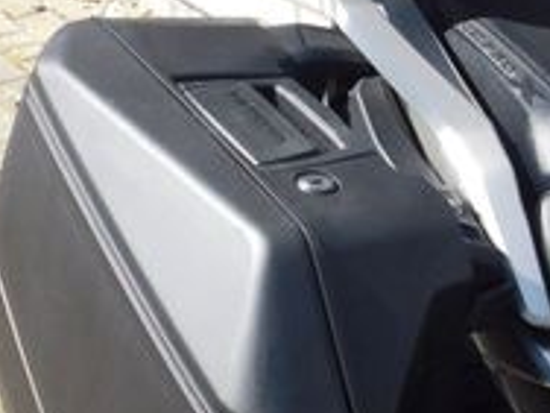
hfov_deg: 19.1
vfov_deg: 14.5
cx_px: 442
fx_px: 1621
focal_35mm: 102
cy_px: 149
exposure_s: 1/500
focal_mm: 5.3
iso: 125
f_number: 3.2
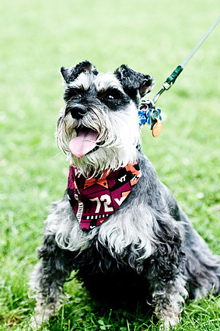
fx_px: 1020
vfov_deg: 18.4
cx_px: 113
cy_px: 158
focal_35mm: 111
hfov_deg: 12.3
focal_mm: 70
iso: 200
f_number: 2.8
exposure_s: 1/800
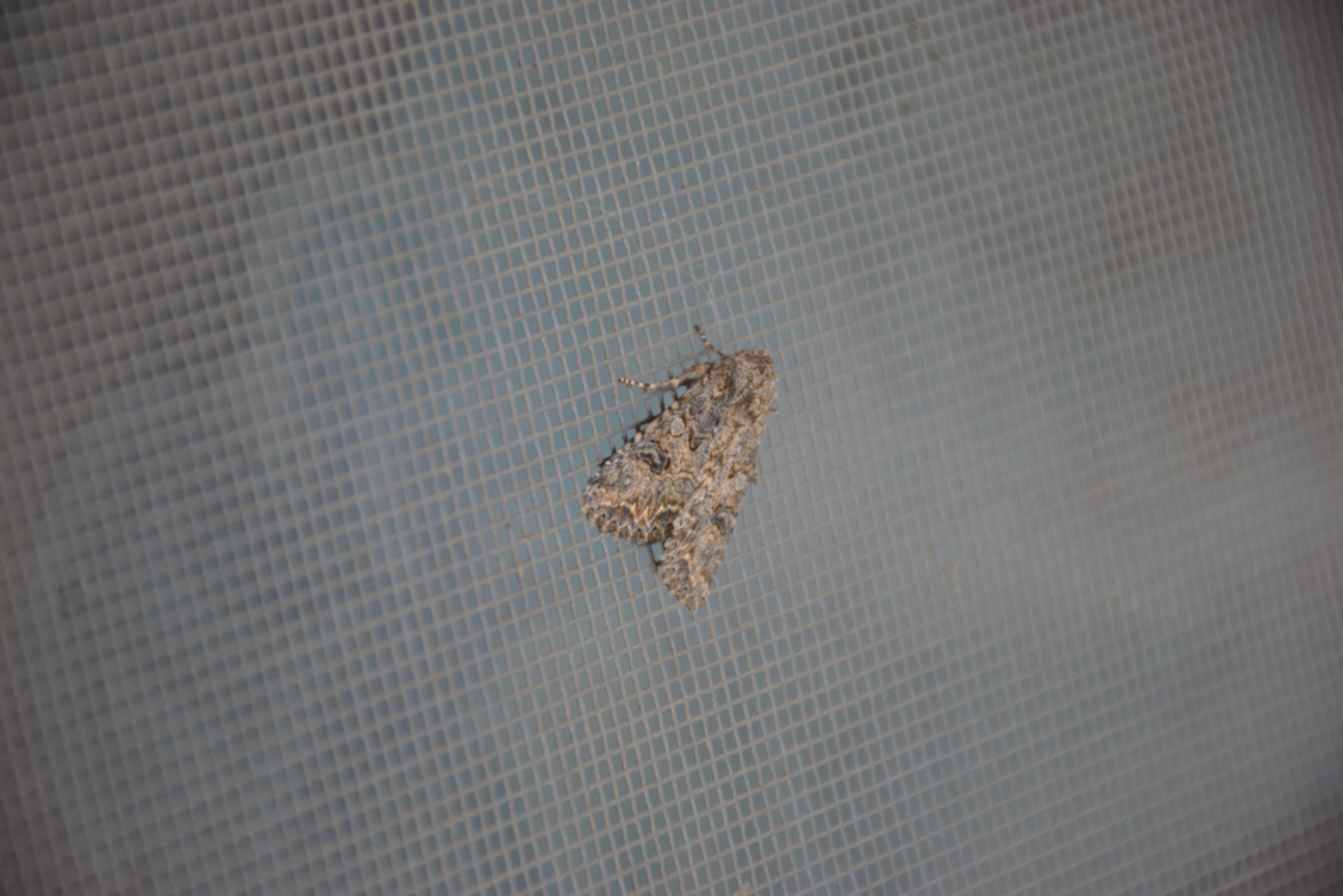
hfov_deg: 9.8
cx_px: 672
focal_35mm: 210
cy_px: 448
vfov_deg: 6.5
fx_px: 7834
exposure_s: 1/160
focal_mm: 140
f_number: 5.6
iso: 500
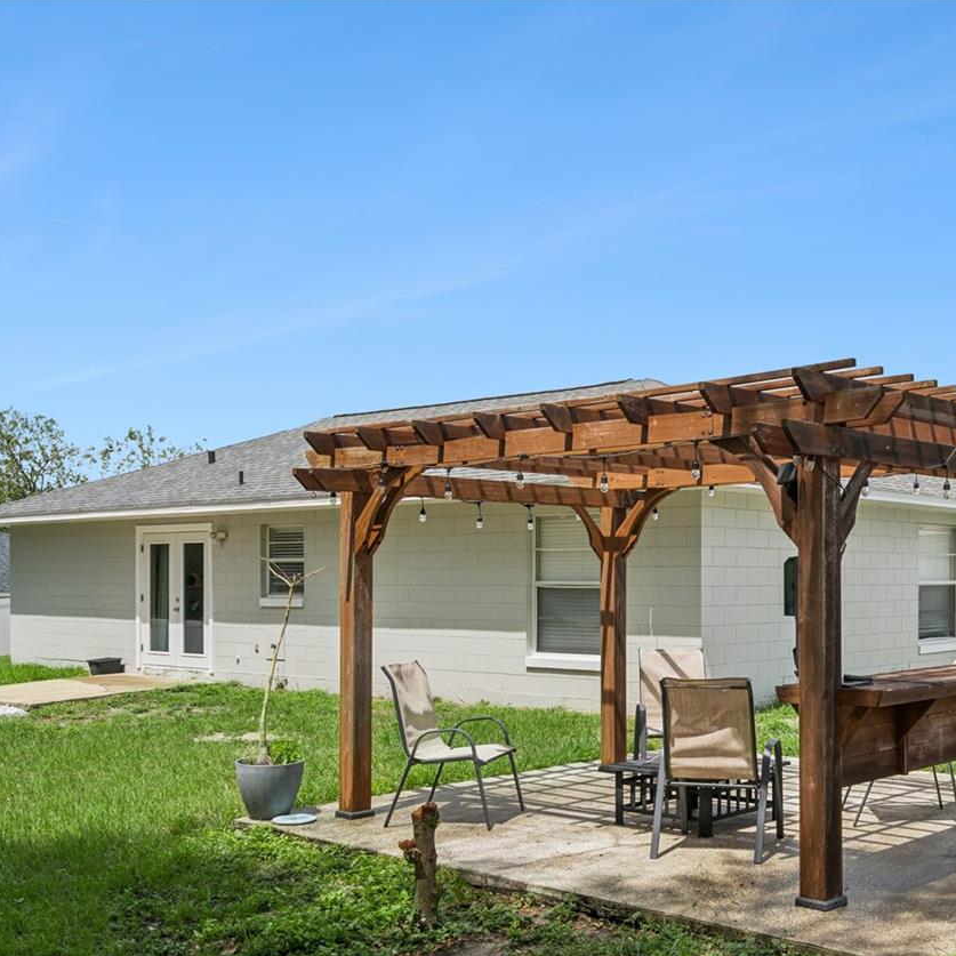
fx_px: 1219
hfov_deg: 41.3
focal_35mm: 39
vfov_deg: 42.5
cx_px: 746
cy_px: 606
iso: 400
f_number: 9
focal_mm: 24
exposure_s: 1/640
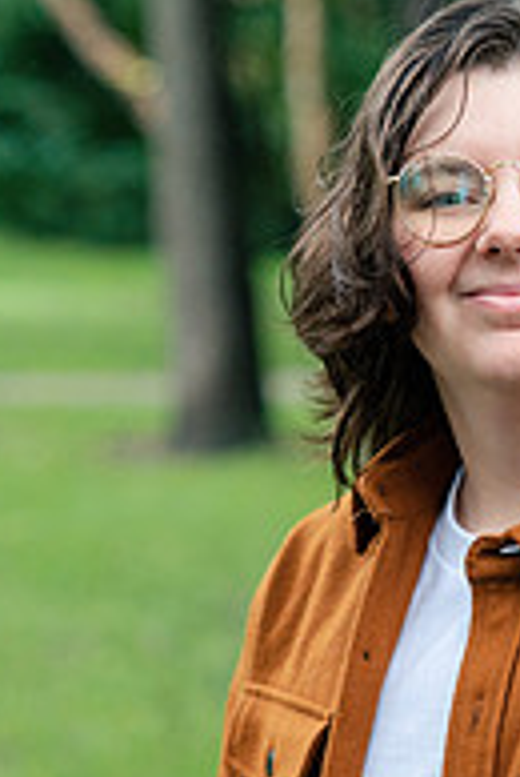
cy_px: 641
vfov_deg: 12.6
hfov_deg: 8.5
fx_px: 3497
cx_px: 476
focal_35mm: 162
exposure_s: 1/500
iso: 1000
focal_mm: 70
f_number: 2.8
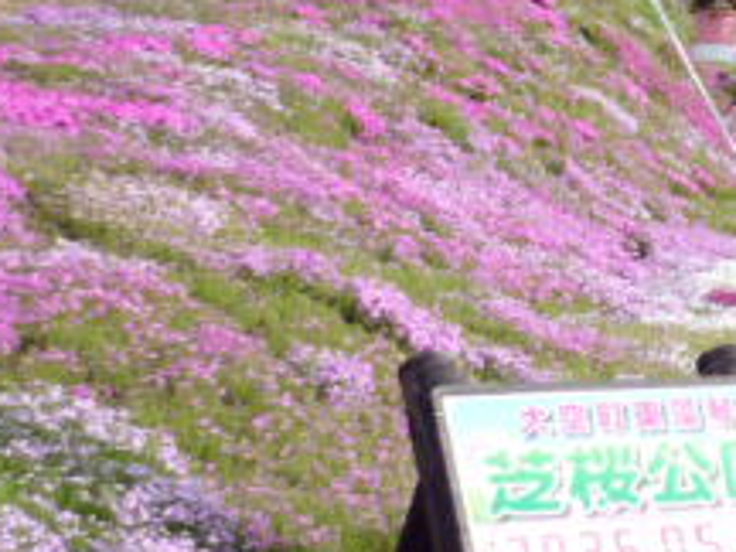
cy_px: 0
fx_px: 2594
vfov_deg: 12.0
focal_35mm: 122
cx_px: 975
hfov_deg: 15.3
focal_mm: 7.2
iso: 100
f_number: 3
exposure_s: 1/800
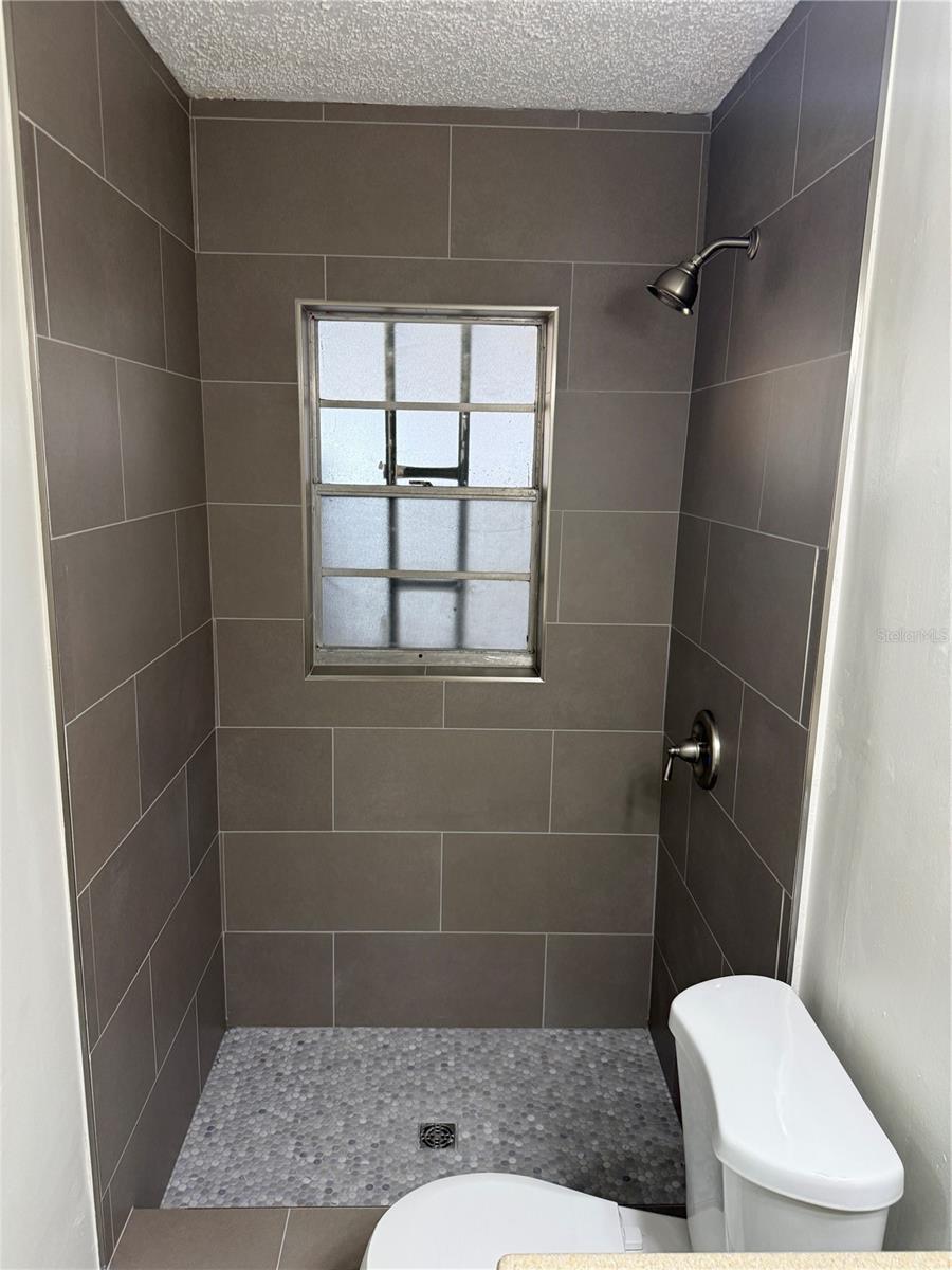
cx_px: 476
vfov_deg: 71.6
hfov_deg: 56.8
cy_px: 635
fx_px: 880
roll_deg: -1.6
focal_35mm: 24
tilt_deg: -12.9
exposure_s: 1/120
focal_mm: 6.76
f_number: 1.78
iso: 200
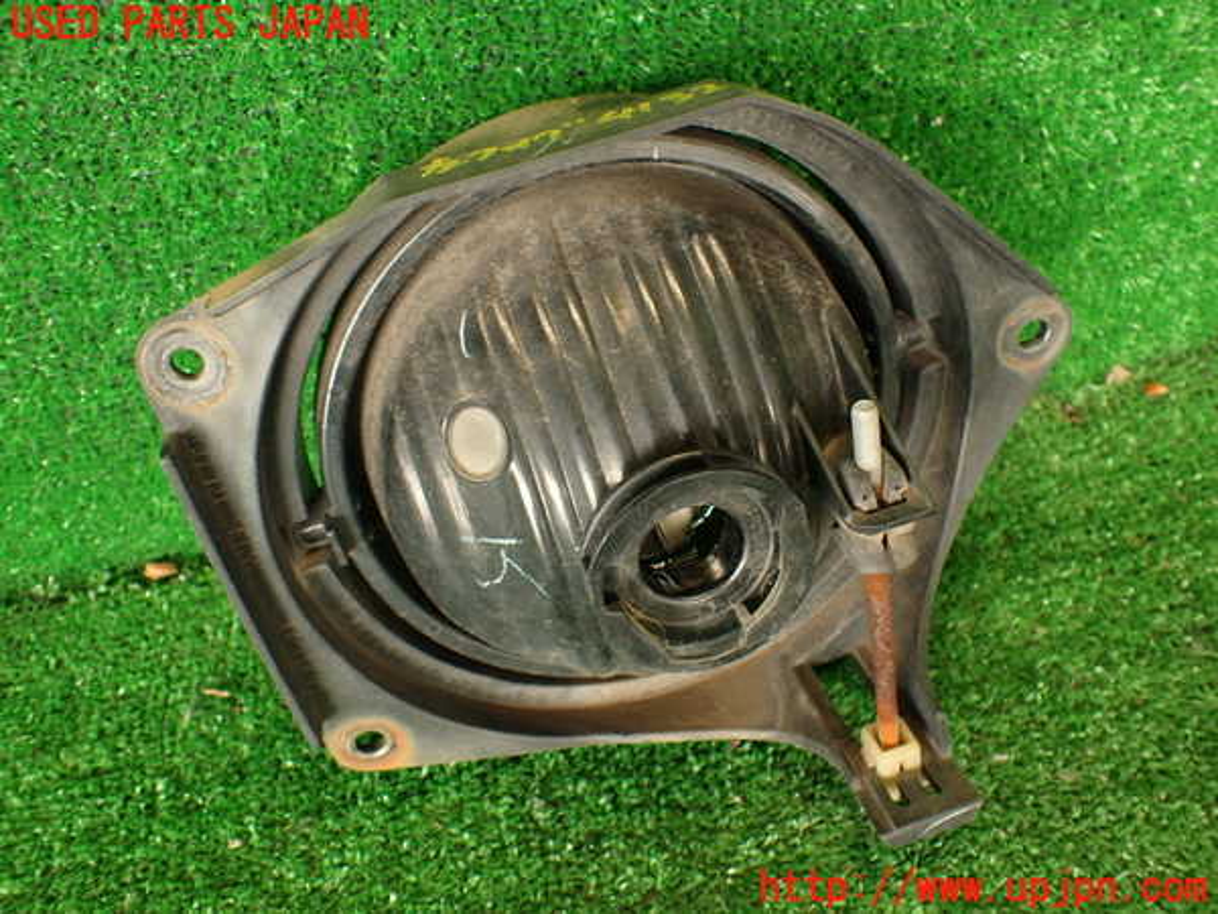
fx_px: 1056
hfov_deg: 60.0
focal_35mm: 30
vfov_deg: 46.8
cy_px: 457
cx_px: 609
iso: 200
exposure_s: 1/50
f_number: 2.3
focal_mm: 5.4
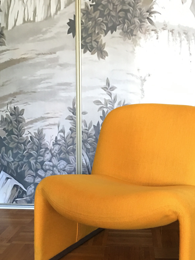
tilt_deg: -6.1
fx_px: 338
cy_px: 152
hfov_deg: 32.0
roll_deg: -1.2
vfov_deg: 41.9
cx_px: 128
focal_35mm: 45
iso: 125
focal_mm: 4.15
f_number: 2.2
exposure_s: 1/8
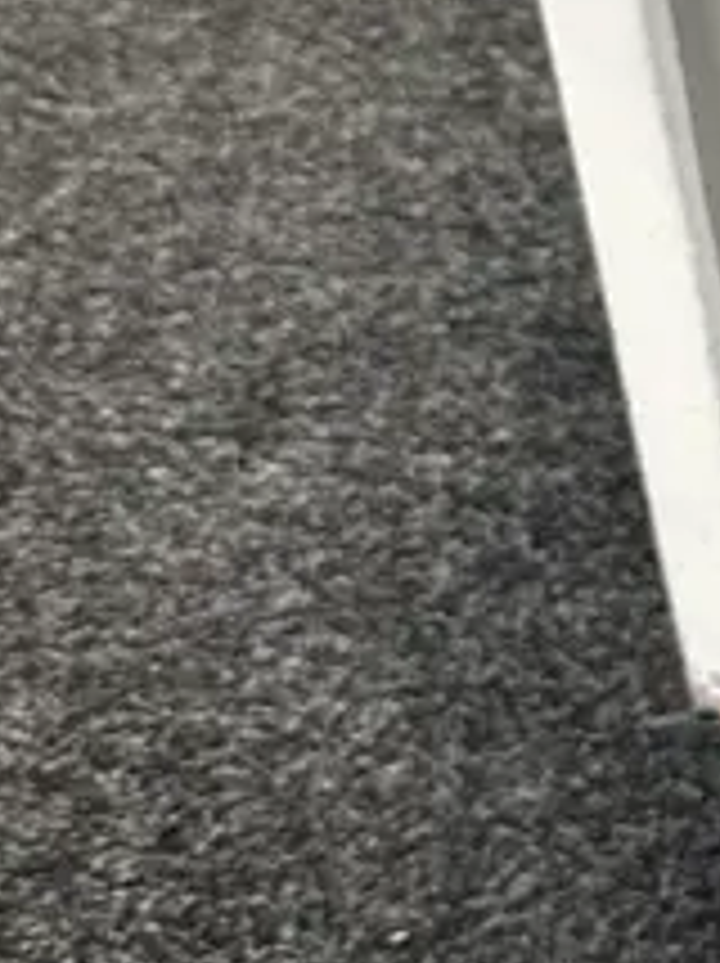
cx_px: 1512
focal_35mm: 115
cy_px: 76
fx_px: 3196
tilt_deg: -34.8
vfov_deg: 16.9
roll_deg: +0.8
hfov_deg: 11.4
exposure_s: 1/50
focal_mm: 6.86
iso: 250
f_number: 1.78
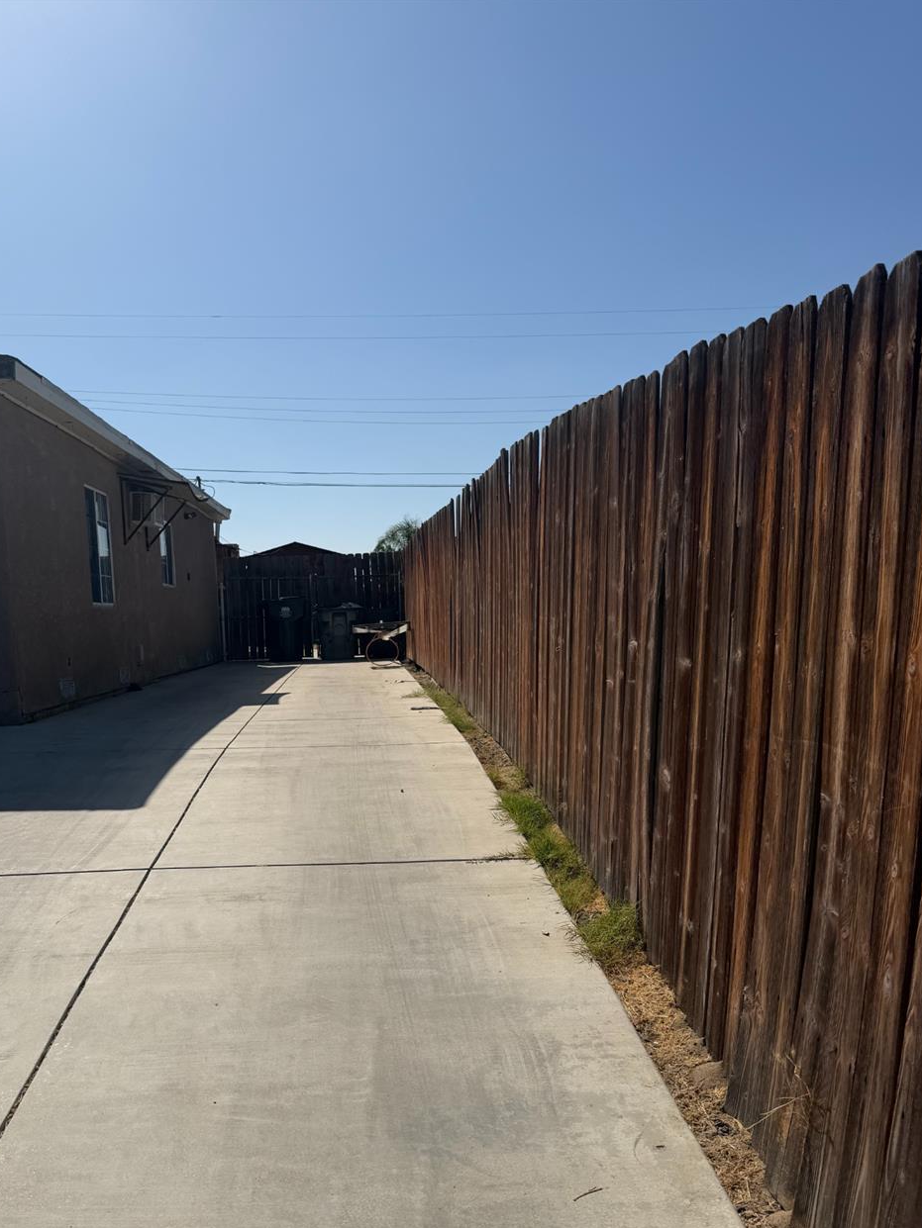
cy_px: 739
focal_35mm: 29
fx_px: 1030
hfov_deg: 48.0
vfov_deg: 61.1
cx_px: 385
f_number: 1.78
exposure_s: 1/11905
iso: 80
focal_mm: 6.76
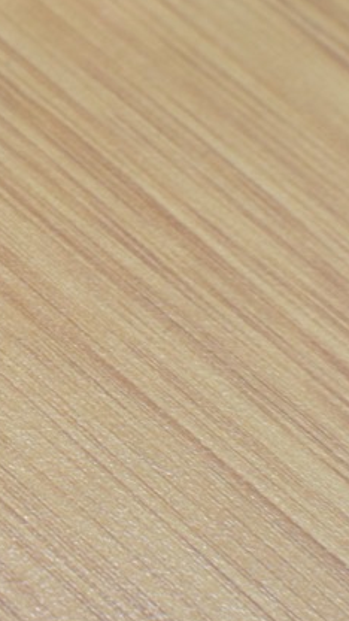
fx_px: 2508
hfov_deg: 7.8
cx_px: -234
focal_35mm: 152
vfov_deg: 14.0
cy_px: 67
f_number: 7.1
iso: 250
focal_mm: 35
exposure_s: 1/10
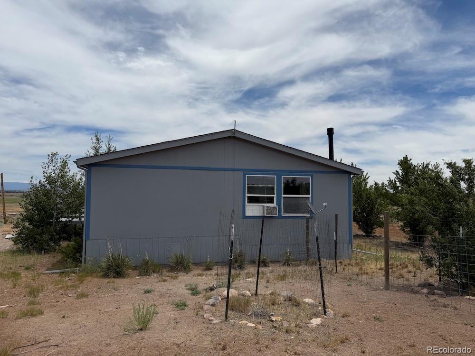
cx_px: 238
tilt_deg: +2.6
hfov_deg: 71.6
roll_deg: -0.7
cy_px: 178
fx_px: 329
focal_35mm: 24
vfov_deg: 56.8
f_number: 1.78
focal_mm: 6.76
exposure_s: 1/9091
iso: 80
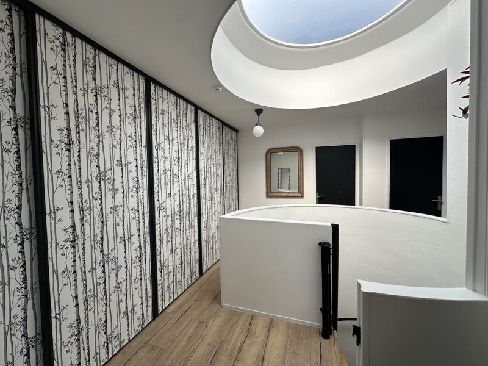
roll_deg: +1.3
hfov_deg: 102.1
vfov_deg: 85.7
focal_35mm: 14
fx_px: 197
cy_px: 183
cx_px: 244
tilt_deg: -2.1
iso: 40
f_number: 2.2
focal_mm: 2.22
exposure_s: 1/530
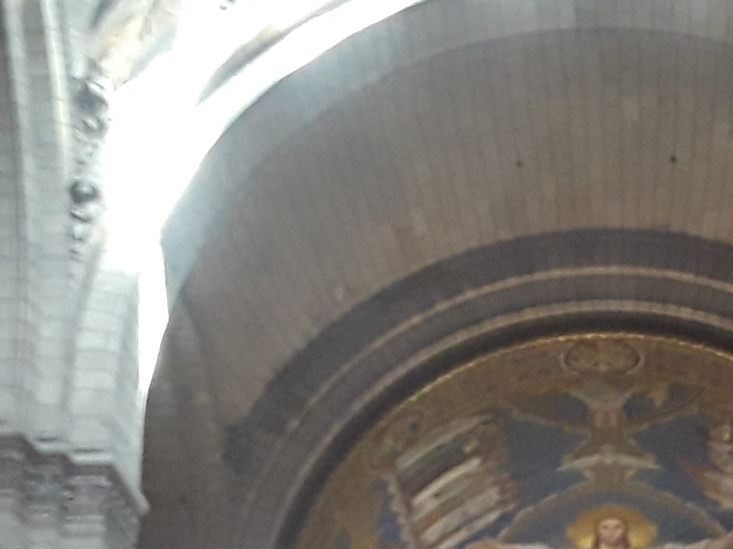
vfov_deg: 15.8
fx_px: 1863
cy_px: 743
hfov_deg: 21.9
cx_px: 596
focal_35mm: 88
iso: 250
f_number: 1.9
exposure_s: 1/15
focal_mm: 2.9
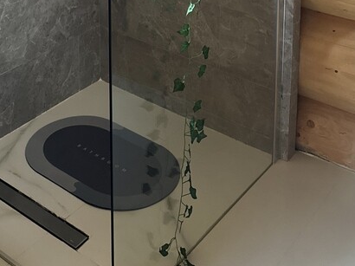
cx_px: 125
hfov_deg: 32.0
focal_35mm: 60
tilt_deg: -10.5
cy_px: -122
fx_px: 615
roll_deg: +0.5
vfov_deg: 21.0
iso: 1000
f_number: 1.78
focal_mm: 6.86
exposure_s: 1/44
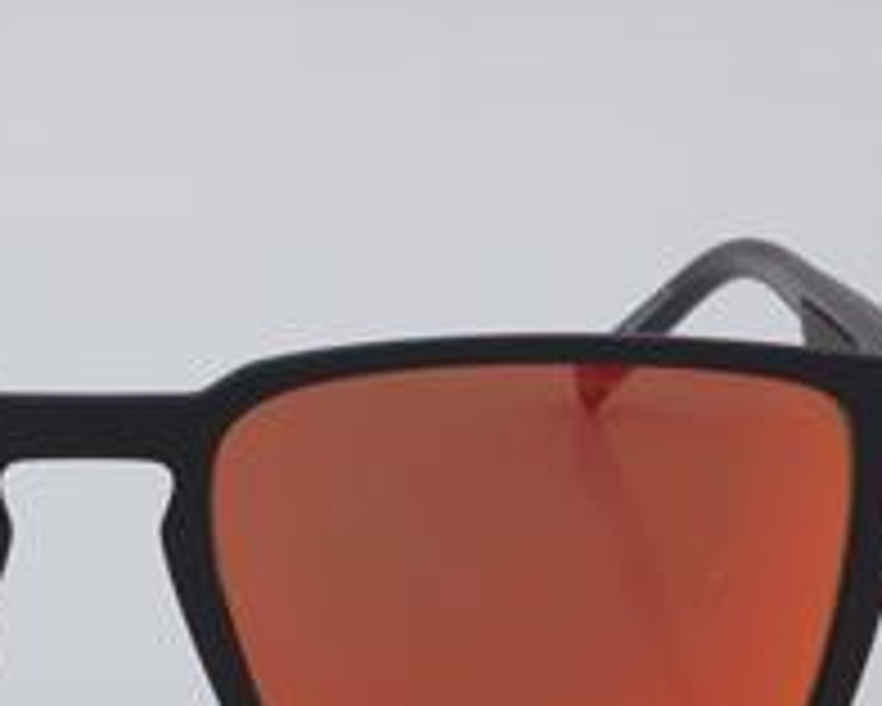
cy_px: 558
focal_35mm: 158
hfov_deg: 12.1
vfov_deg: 9.8
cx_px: 81
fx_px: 4125
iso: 100
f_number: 32
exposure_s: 1/4
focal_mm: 55
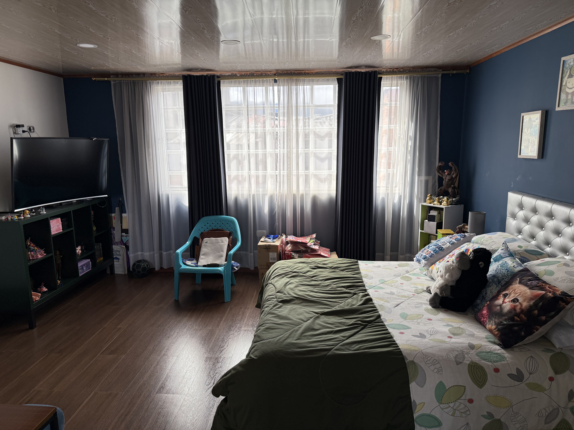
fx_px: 398
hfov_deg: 71.6
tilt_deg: -10.2
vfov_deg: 56.8
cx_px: 287
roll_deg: +0.7
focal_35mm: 24
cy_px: 215
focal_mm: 6.76
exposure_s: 1/273
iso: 100
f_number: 1.78
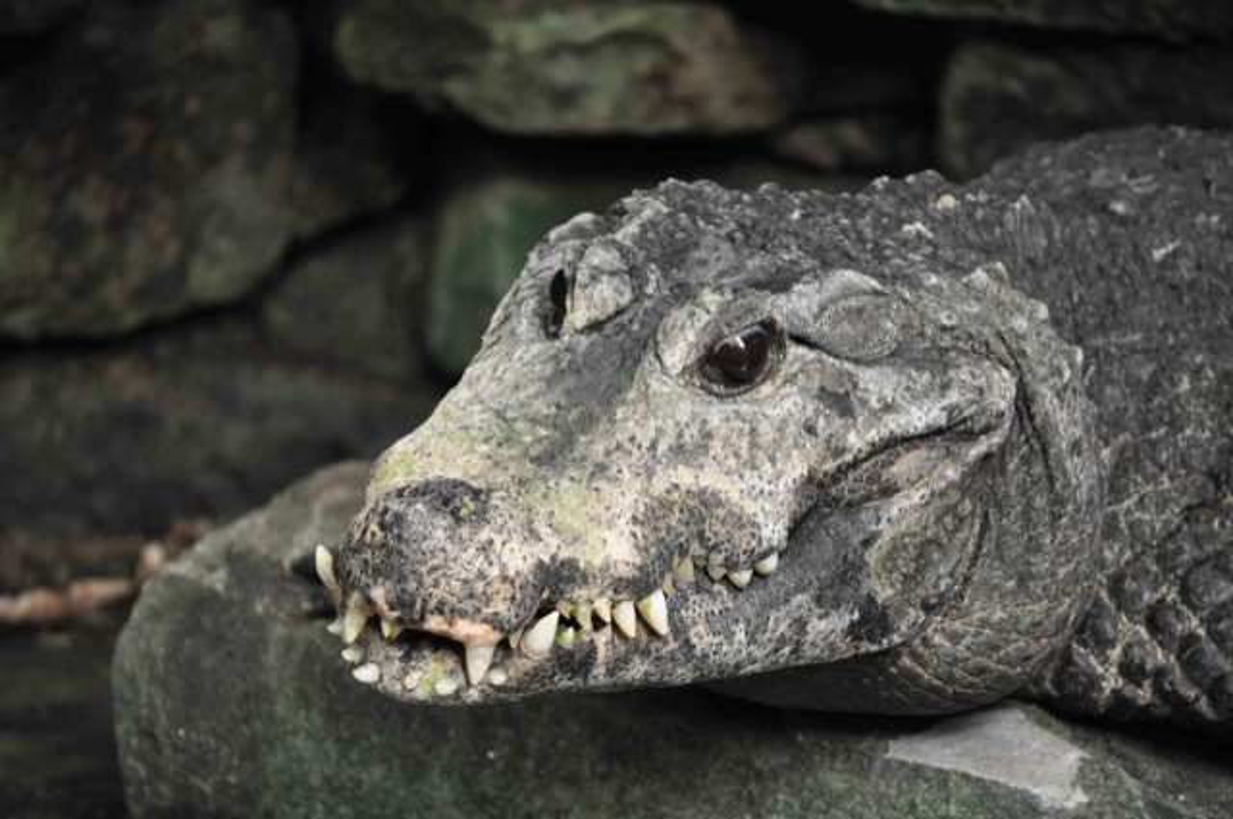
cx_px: 616
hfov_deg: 9.5
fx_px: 7440
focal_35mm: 218
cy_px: 410
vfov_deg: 6.3
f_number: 5
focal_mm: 145
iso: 1600
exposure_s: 1/125
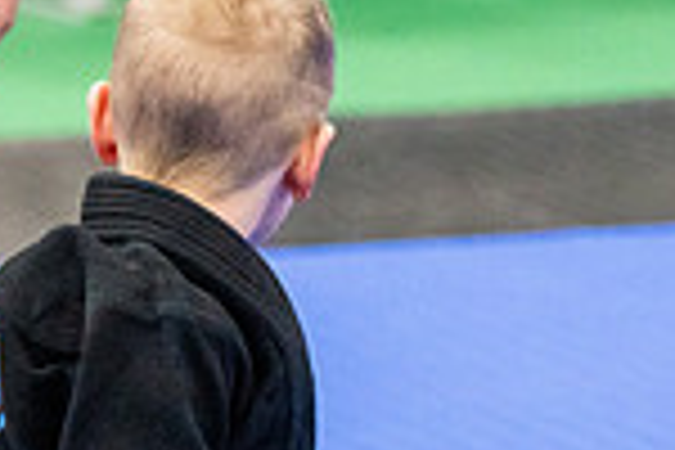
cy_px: 754
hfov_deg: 5.5
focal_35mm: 375
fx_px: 7031
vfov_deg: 3.6
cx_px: -22
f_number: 2.8
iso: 4000
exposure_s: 1/640
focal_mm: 97
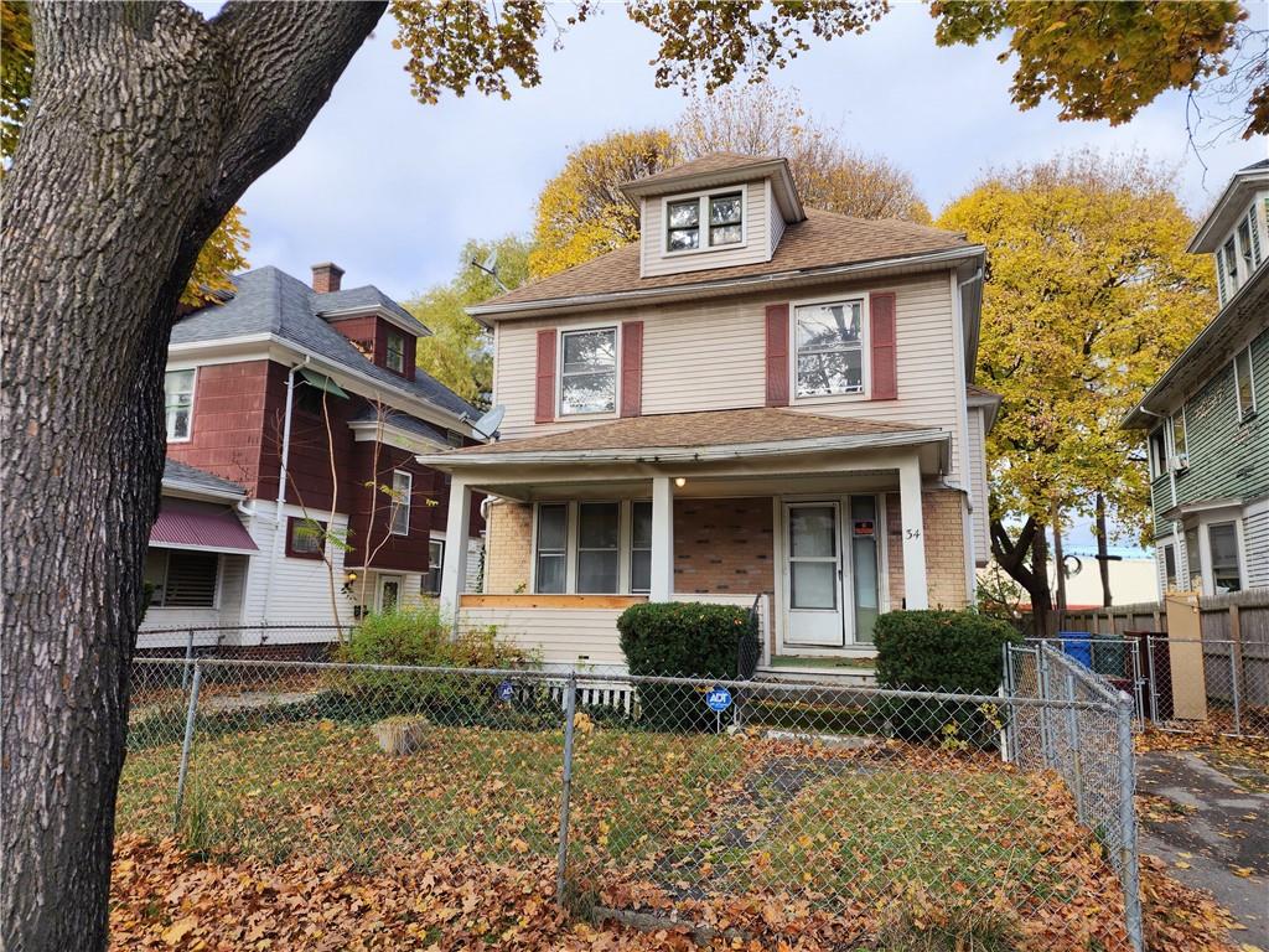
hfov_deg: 73.9
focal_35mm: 23
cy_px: 476
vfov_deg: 58.9
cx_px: 634
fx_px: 843
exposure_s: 1/424
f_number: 1.8
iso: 12
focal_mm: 6.4
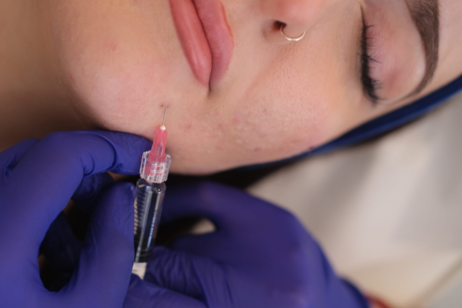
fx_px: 821
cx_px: 191
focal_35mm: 64
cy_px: 158
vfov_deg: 21.2
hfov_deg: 31.4
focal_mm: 35
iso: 200
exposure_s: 1/52
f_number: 2.8
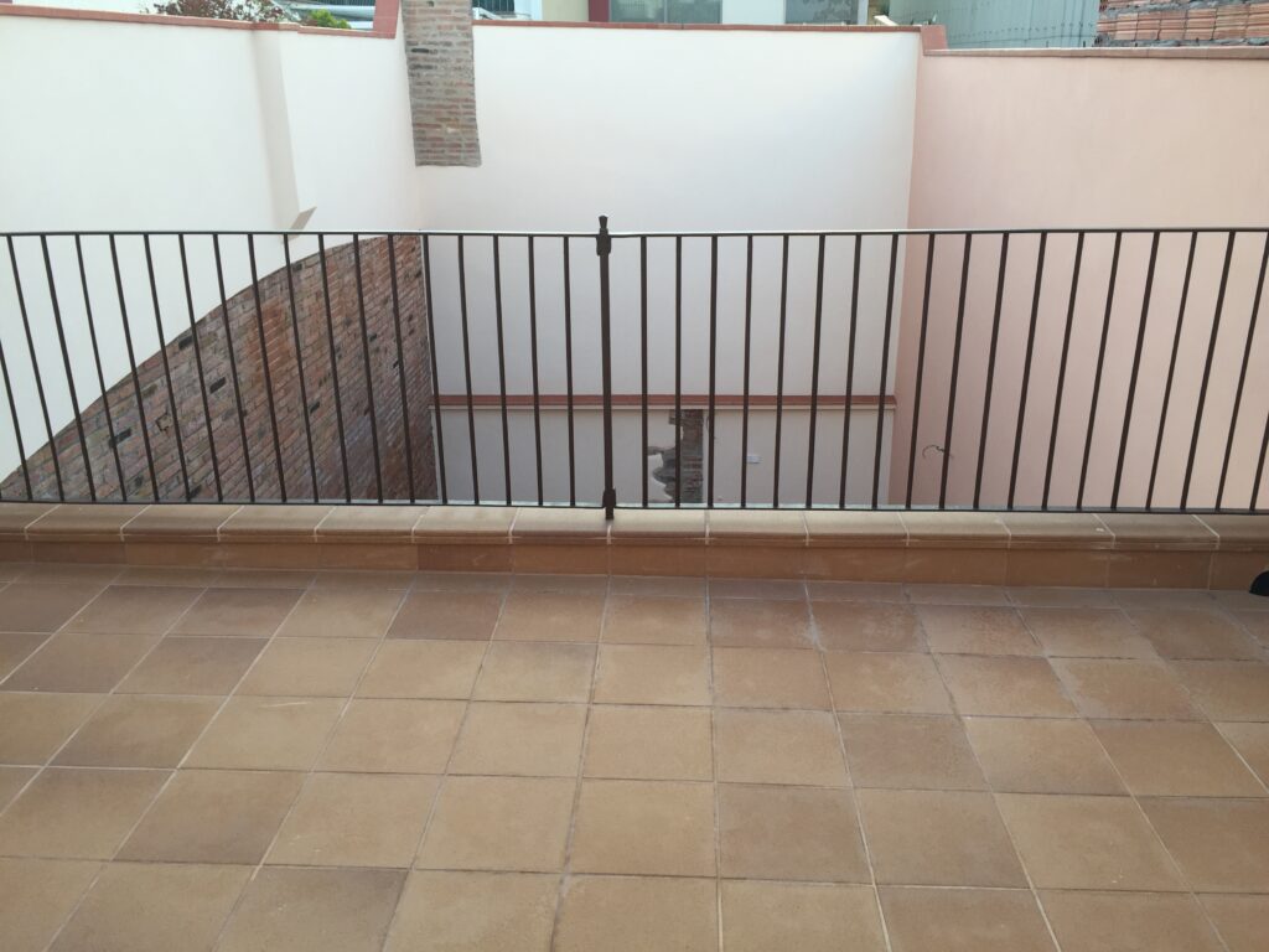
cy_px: 476
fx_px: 1063
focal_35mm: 29
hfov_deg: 61.7
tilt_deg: -21.3
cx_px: 634
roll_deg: -0.1
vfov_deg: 48.2
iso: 32
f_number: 2.2
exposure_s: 1/100
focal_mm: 4.15
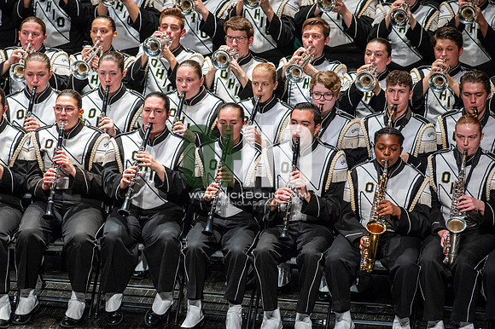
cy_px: 164
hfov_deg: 6.9
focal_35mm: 300
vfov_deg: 4.6
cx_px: 248
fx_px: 4122
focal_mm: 300
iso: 5000
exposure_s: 1/400
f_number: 5.6
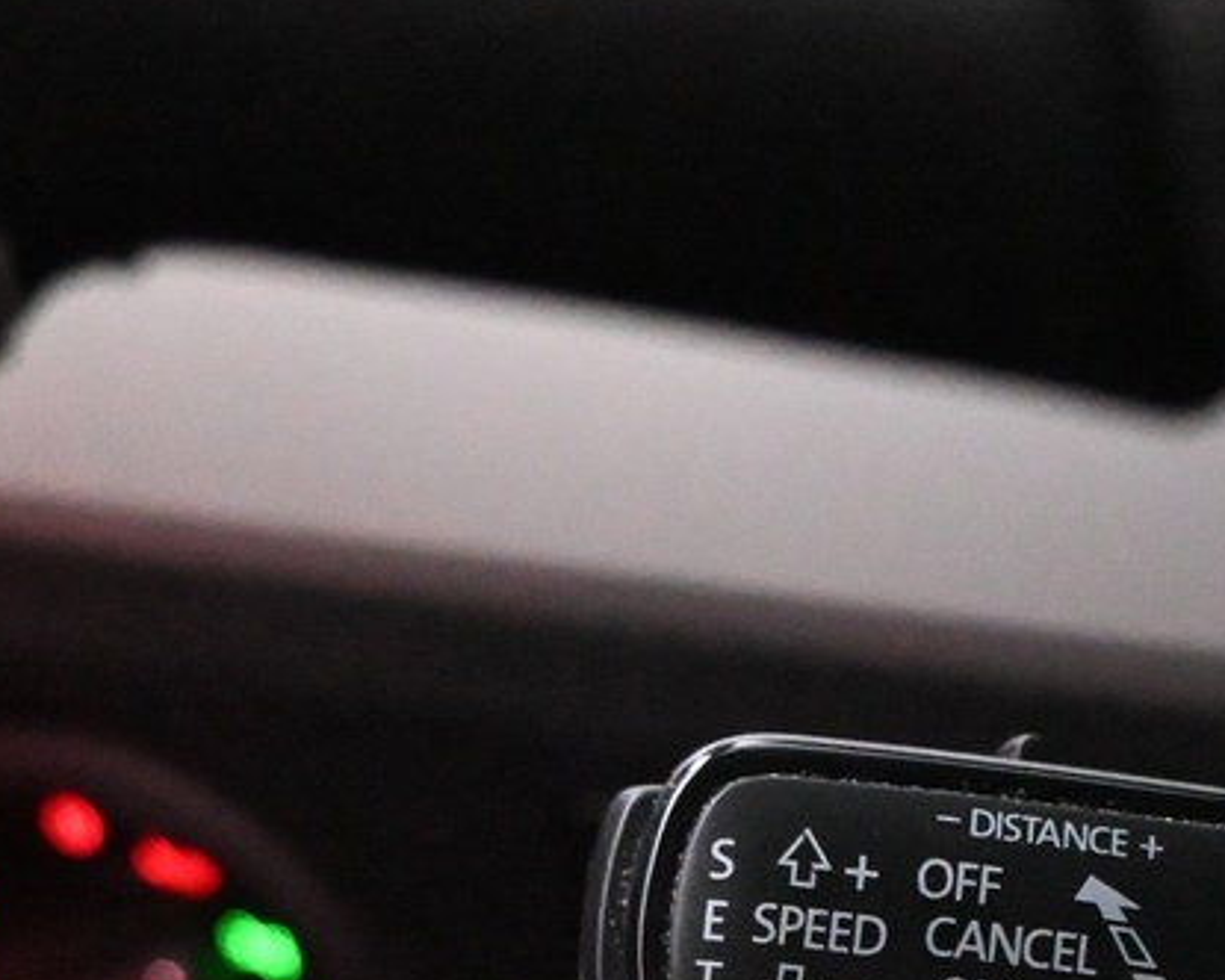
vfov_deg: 17.1
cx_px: 936
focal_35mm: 88
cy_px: 986
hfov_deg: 21.5
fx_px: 3190
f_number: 3.5
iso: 10000
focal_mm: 16
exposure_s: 1/60
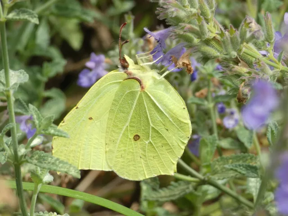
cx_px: 144
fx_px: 1331
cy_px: 108
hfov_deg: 12.3
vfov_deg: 9.3
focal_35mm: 160
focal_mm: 28.8
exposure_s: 1/80
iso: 80
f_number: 5.4
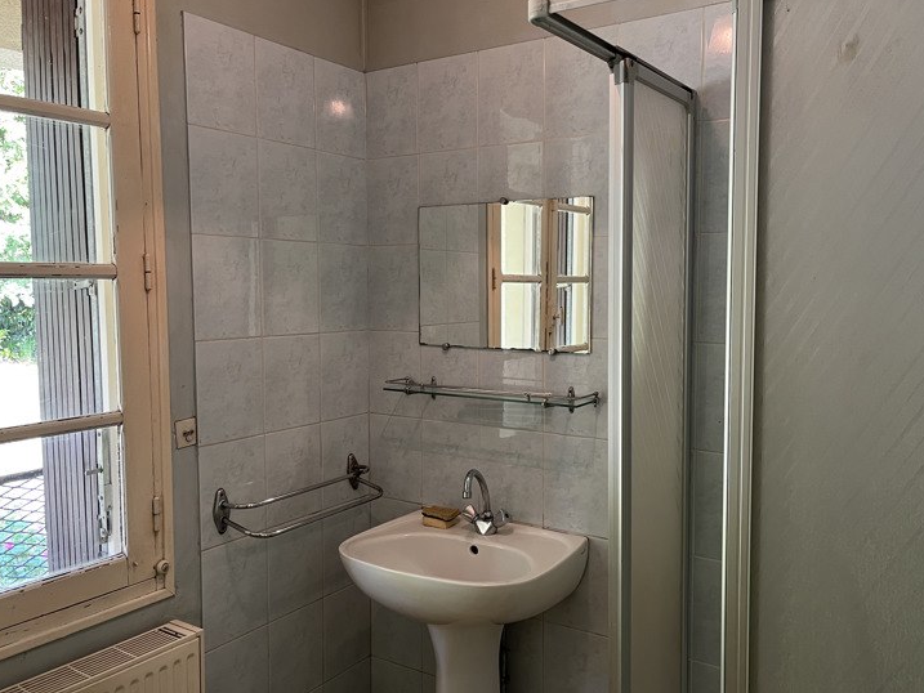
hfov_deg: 61.6
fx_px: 774
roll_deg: +0.9
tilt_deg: -5.3
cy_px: 339
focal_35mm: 29
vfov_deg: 48.2
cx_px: 500
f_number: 1.6
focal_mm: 5.1
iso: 100
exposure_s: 1/50
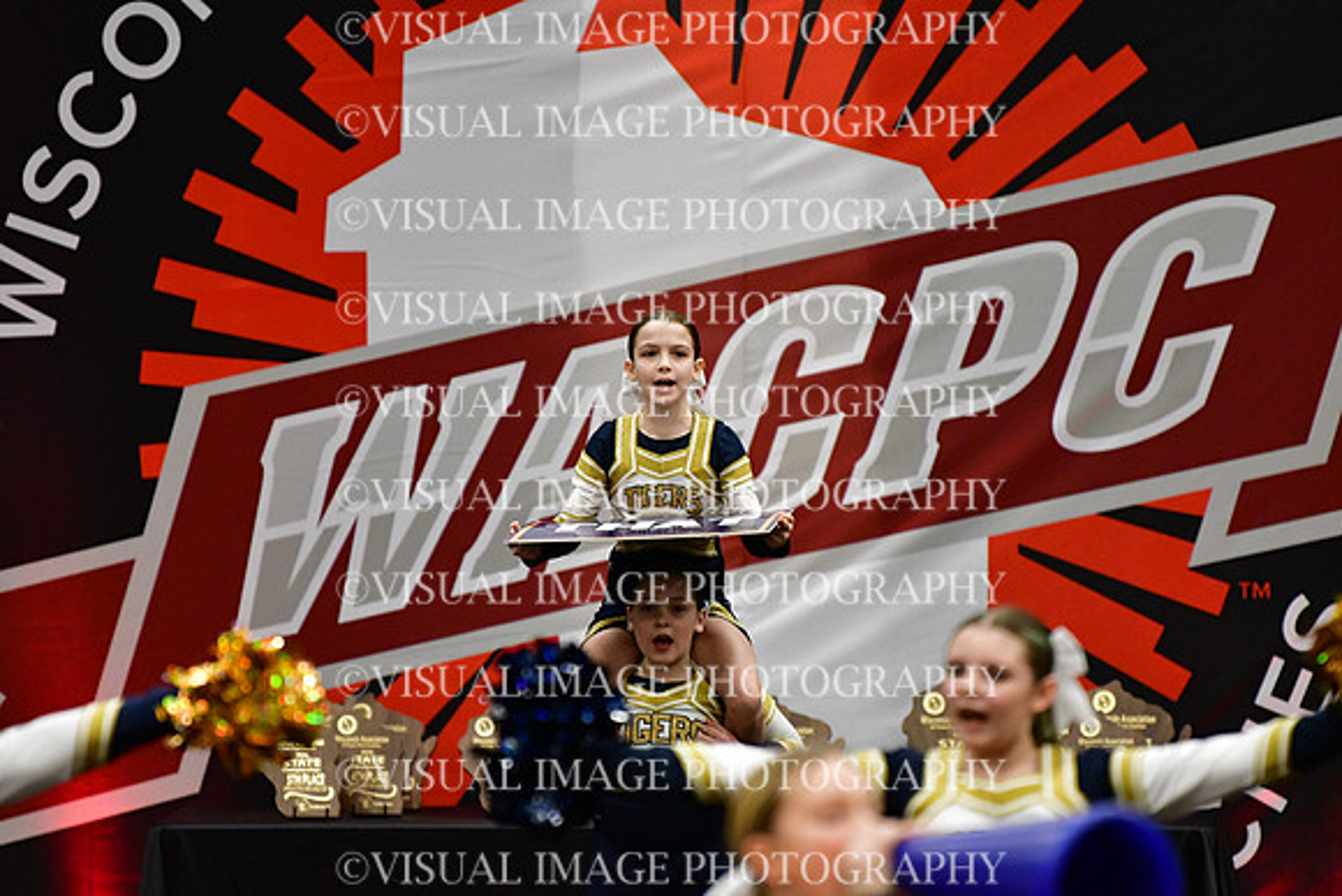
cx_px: 671
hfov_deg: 6.9
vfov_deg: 4.6
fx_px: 11185
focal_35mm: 300
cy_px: 448
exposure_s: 1/800
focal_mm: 200
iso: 4000
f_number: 2.8
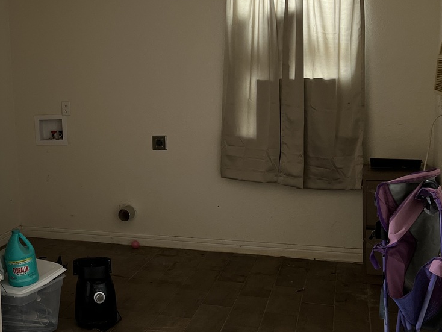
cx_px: 67
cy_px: 163
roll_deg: +2.7
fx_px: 651
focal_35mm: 51
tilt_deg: -9.0
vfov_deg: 28.6
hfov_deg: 35.8
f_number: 1.6
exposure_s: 1/121
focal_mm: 5.1
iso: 100
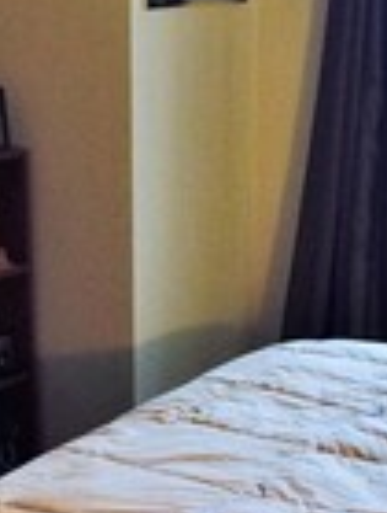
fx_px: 1543
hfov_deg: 14.3
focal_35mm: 104
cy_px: 314
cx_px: 153
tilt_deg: -13.8
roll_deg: +2.0
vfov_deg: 18.8
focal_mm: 4.15
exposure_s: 1/30
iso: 200
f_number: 2.2
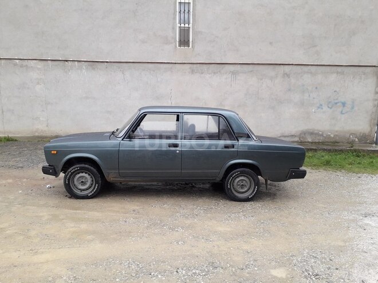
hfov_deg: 65.3
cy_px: 142
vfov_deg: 51.4
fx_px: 295
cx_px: 189
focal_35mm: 27
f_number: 1.9
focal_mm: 3.6
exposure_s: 1/100
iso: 50
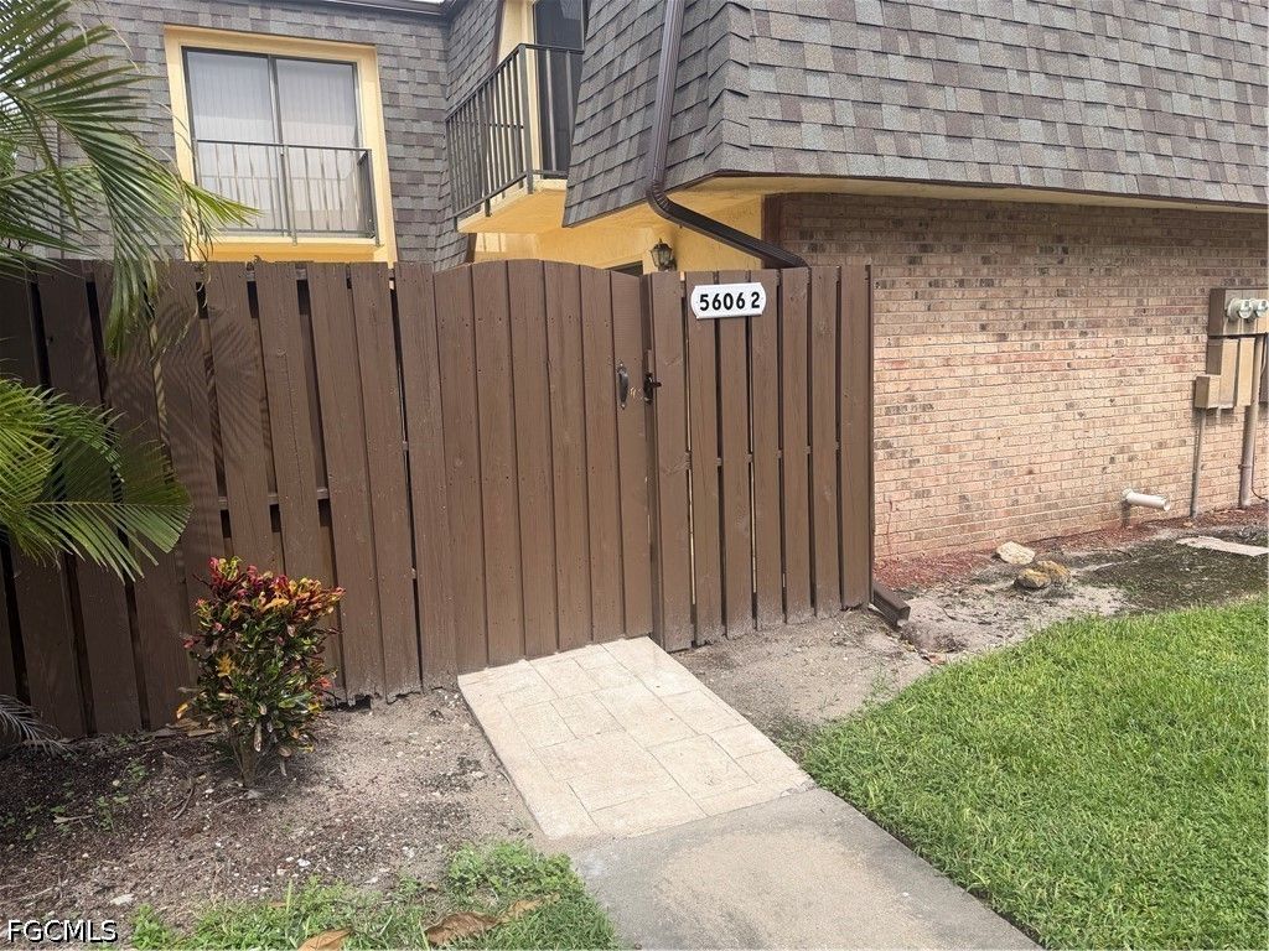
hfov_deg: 71.6
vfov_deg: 56.8
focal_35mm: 24
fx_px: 880
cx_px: 634
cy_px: 476
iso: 80
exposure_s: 1/2525
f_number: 1.78
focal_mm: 6.76
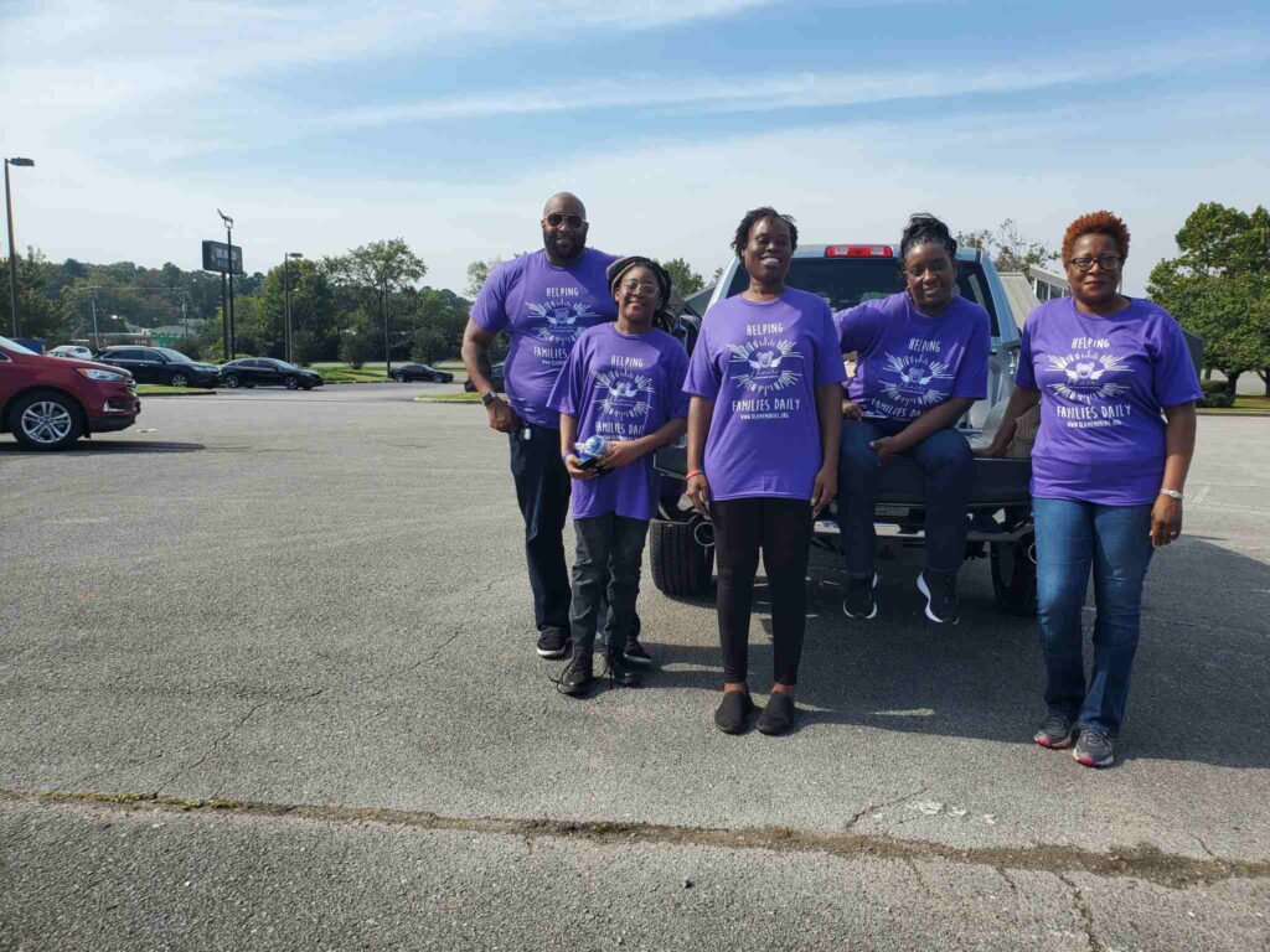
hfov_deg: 67.3
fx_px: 954
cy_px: 476
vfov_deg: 53.1
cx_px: 635
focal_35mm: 26
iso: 50
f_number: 2.4
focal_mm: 4.3
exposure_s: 1/1199
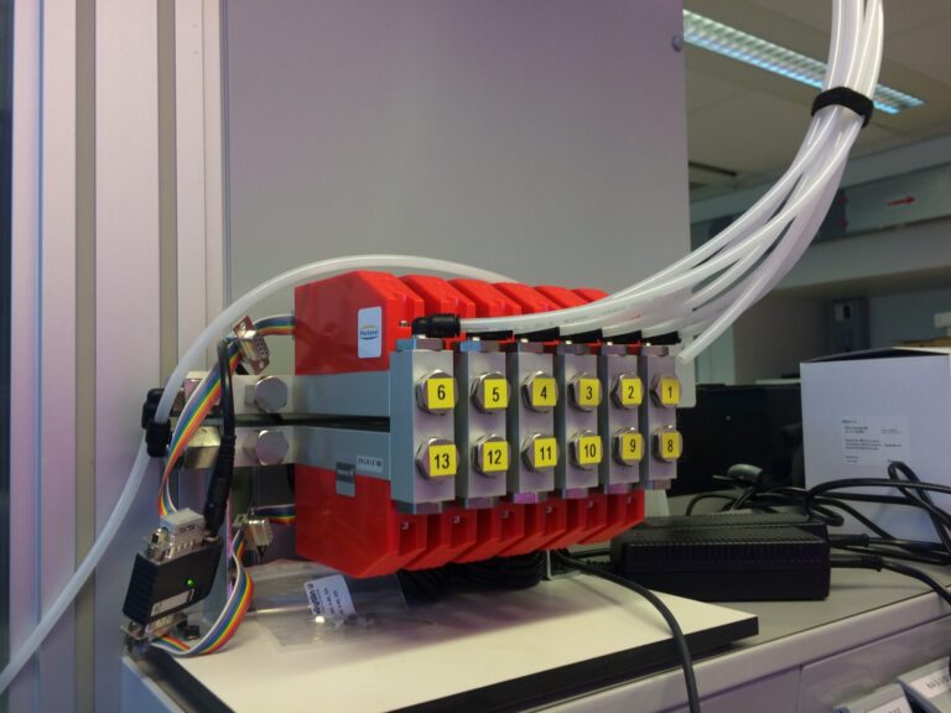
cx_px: 476
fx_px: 797
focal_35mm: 29
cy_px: 356
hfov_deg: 61.7
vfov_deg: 48.2
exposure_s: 1/50
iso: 50
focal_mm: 4.15
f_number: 2.2
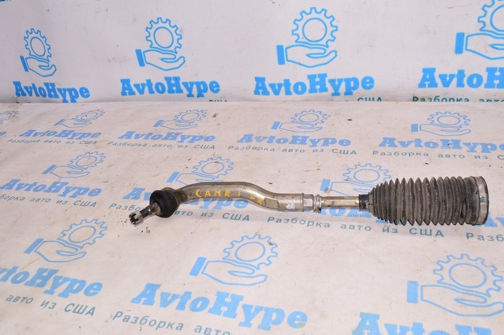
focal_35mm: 33
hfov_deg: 57.3
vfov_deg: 39.9
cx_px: 252
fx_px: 462
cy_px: 168
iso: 1600
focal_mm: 22
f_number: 8
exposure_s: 1/200
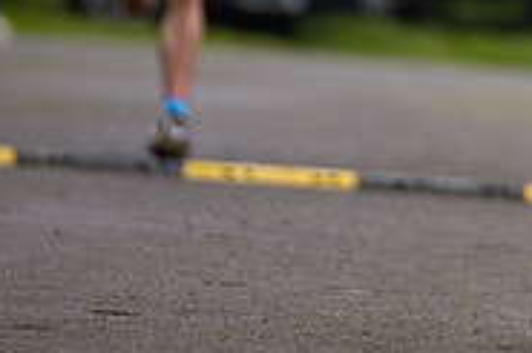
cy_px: -187
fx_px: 20818
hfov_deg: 1.5
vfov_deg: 1.0
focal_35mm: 1410
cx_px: 713
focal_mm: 300
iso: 250
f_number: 2.8
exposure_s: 1/1600
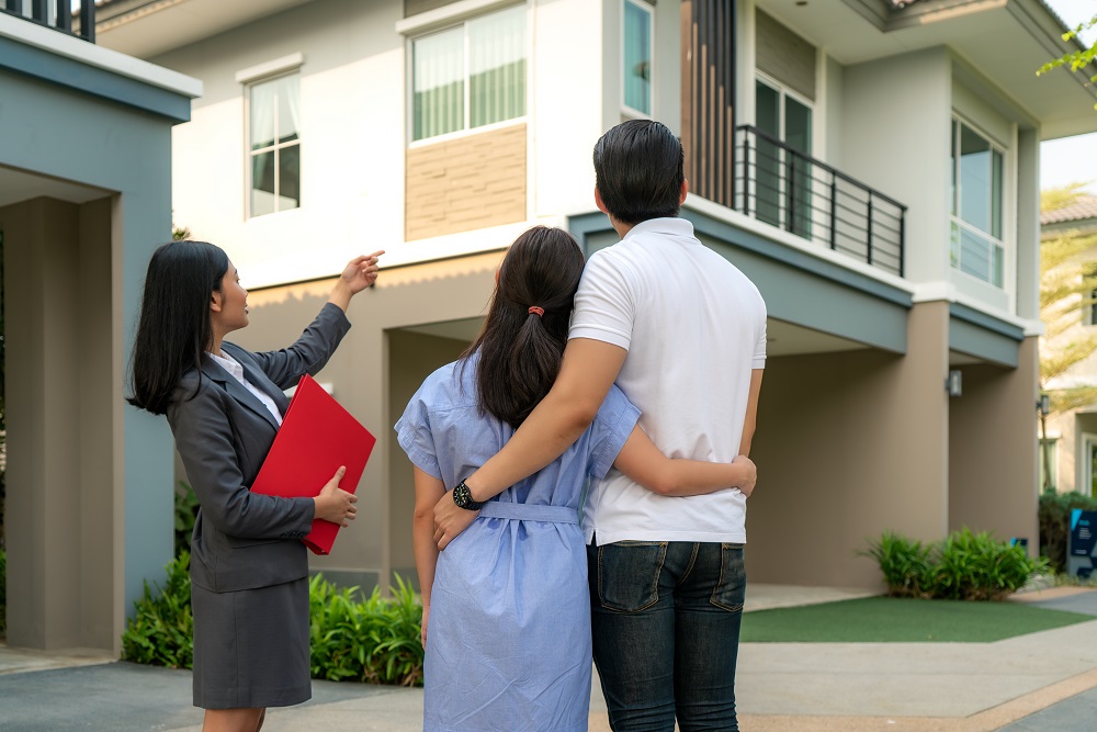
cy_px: 366
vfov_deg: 34.2
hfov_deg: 49.5
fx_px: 1189
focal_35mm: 39
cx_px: 548
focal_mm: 39
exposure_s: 1/400
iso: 125
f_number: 4
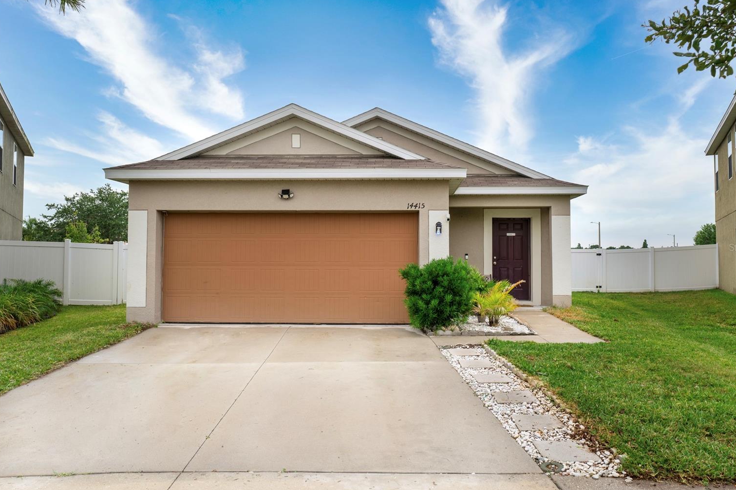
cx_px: 383
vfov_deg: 66.1
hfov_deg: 88.6
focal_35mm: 18
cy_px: 247
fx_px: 377
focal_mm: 17.4
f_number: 7.1
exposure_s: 1/1000
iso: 100
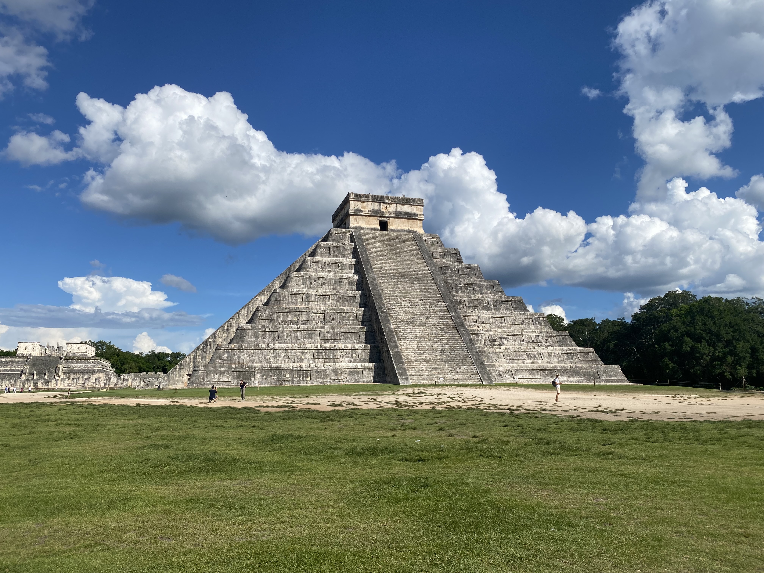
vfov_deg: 53.1
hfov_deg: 67.3
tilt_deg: +8.9
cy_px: 286
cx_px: 382
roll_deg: +0.1
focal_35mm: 26
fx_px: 574
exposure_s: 1/5025
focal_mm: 4.25
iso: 32
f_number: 1.8
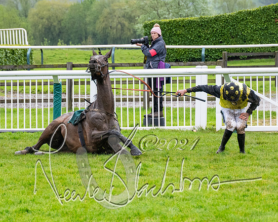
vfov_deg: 7.0
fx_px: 1810
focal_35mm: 220
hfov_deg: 8.8
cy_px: 134
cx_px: 139
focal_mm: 98
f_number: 4
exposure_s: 1/1250
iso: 1000
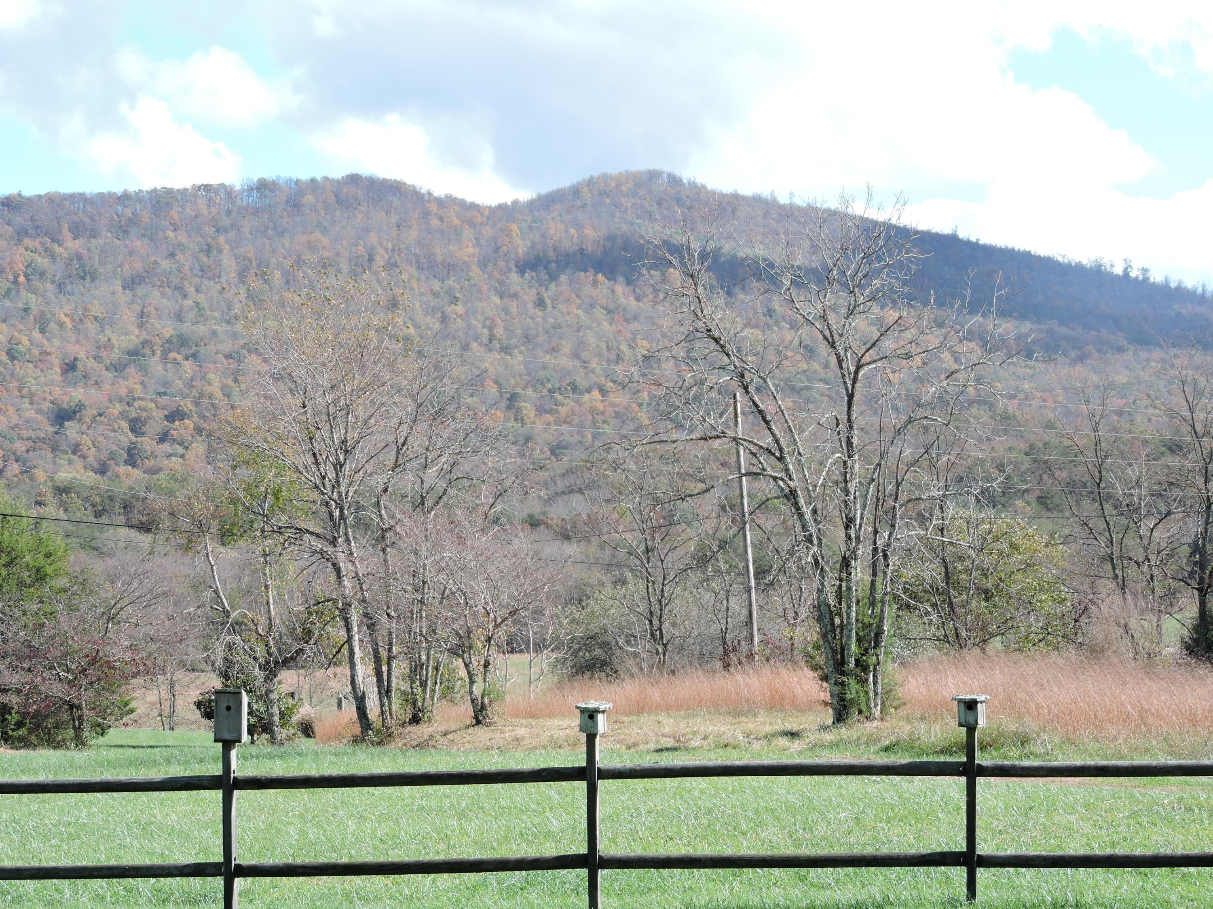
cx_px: 606
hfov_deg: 18.7
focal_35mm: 105
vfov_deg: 14.1
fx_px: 3679
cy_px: 454
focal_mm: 18.7
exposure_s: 1/250
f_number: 4.2
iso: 100
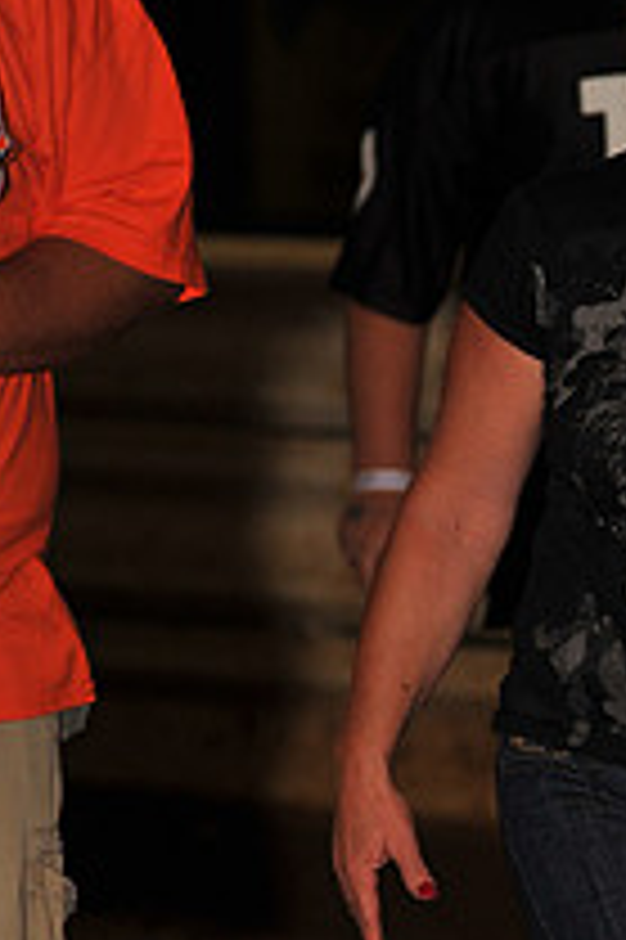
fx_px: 14473
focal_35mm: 554
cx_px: 833
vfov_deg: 3.7
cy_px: 576
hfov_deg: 2.5
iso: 500
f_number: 6.3
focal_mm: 200
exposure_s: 1/250
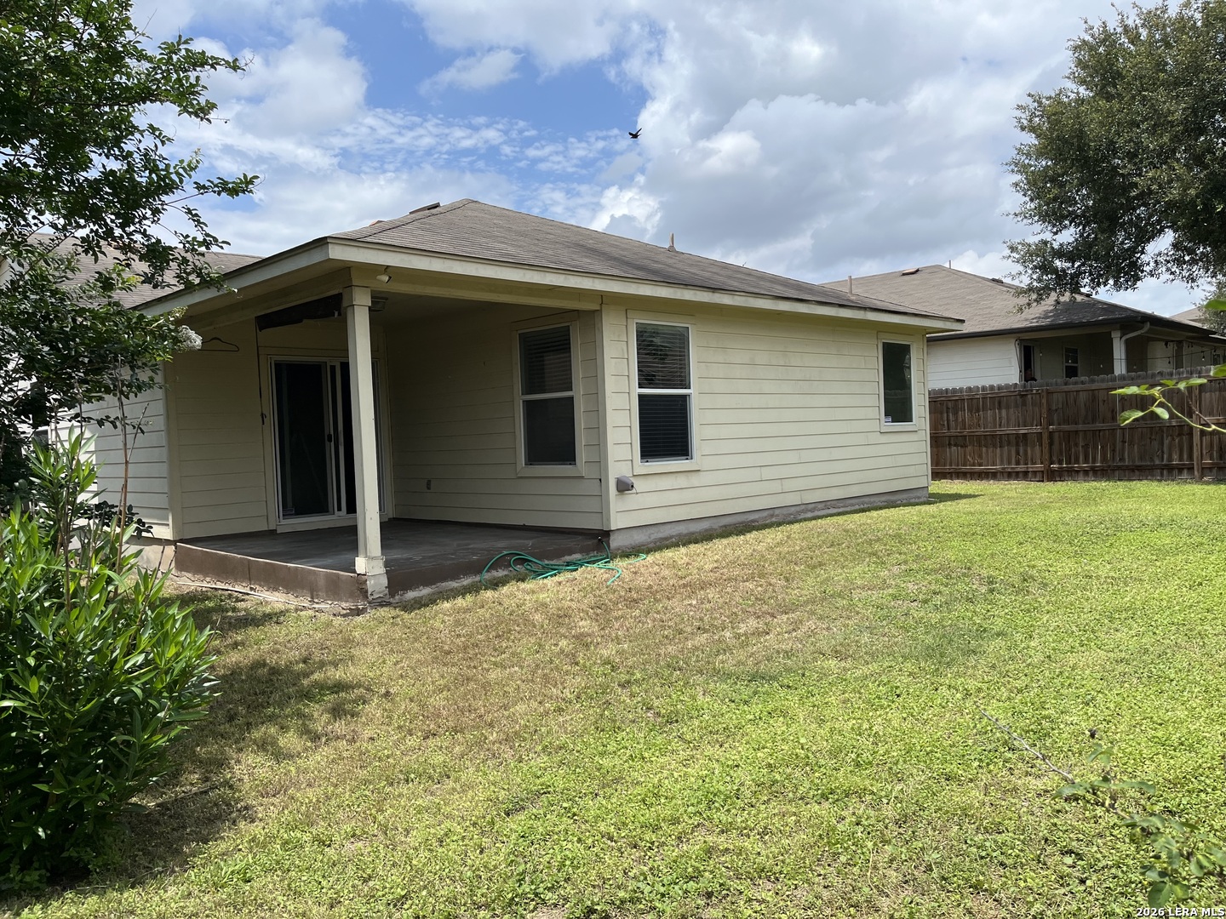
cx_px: 613
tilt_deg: +1.2
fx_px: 921
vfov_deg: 53.1
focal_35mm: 26
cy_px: 460
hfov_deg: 67.3
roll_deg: +0.9
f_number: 1.6
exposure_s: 1/4016
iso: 50
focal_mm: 5.1
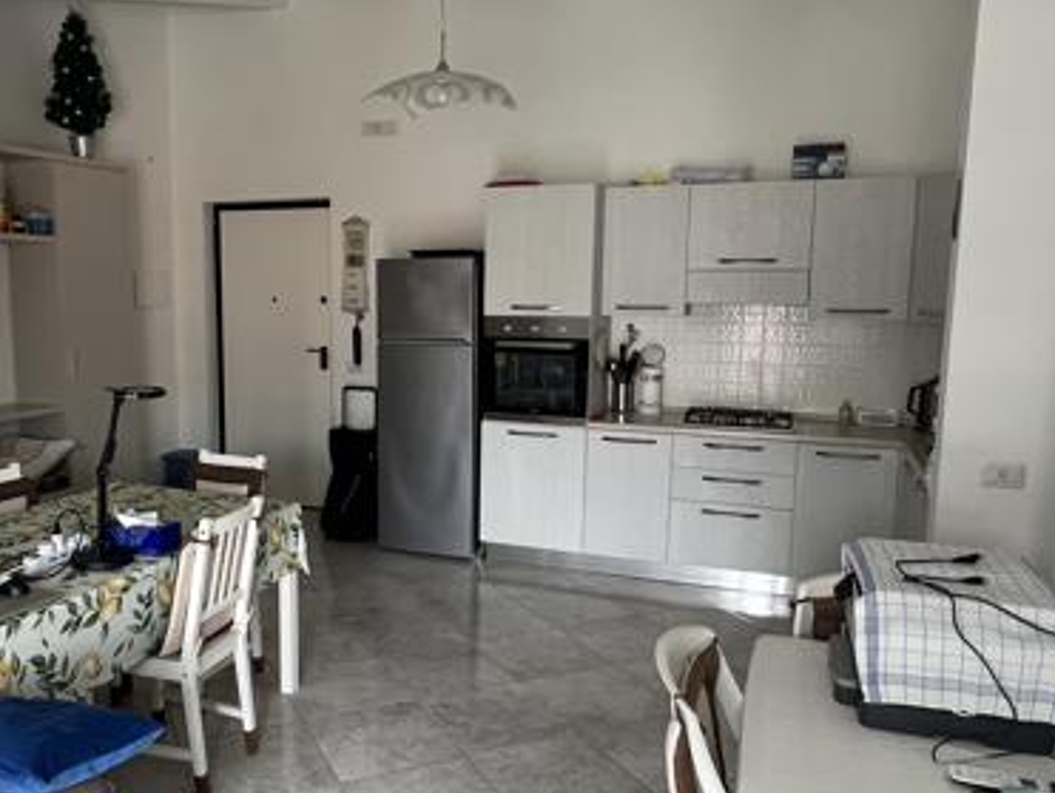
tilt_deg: -8.6
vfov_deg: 49.8
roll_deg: +0.0
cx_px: 407
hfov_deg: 62.7
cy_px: 418
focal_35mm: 28
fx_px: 854
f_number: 1.8
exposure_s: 1/67
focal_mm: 1.57
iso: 250
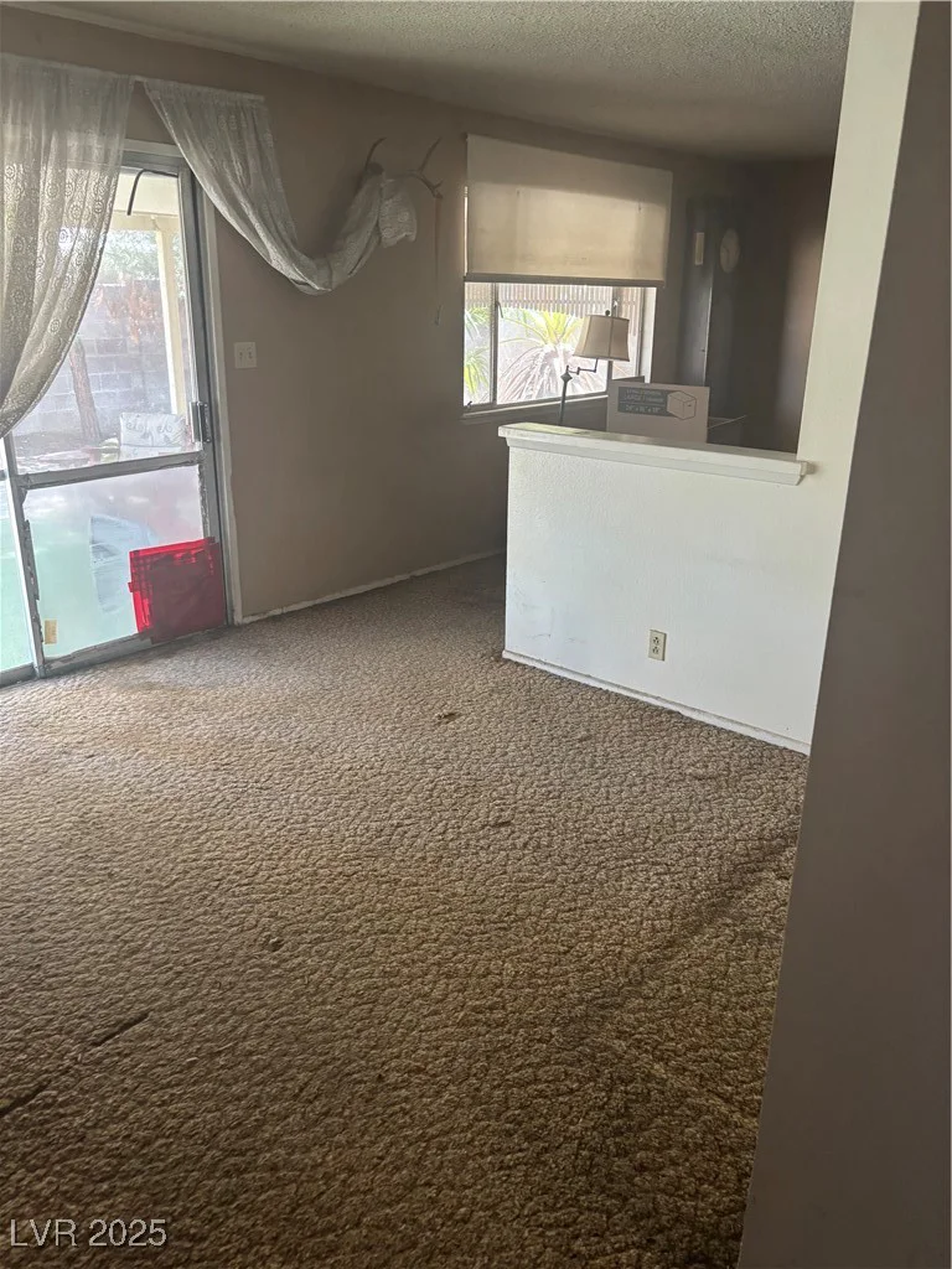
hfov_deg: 53.1
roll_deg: -0.7
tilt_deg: -18.7
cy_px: 634
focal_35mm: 26
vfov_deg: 67.3
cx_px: 476
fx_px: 953
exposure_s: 1/60
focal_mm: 5.96
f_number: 1.6
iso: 250
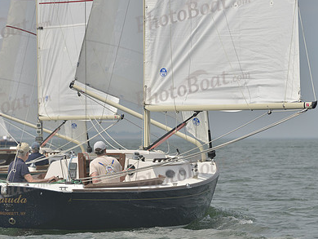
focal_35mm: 286
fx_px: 2629
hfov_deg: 6.9
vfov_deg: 5.2
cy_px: 141
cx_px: 94
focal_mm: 200
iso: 200
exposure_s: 1/1000
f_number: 8
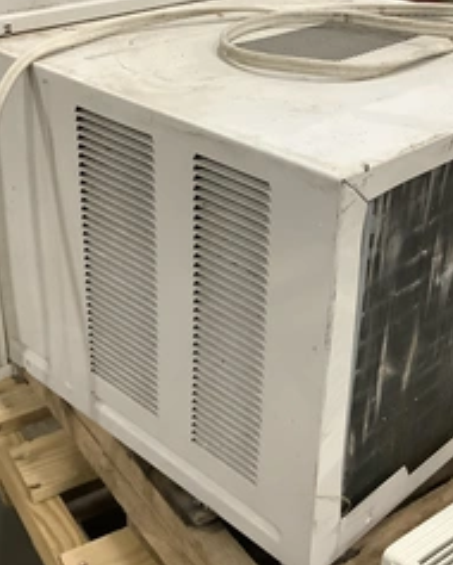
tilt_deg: -25.7
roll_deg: +0.8
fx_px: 854
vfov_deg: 36.6
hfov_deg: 29.7
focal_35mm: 51
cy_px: 243
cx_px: 246
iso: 320
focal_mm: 3.3
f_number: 2.4
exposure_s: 1/40
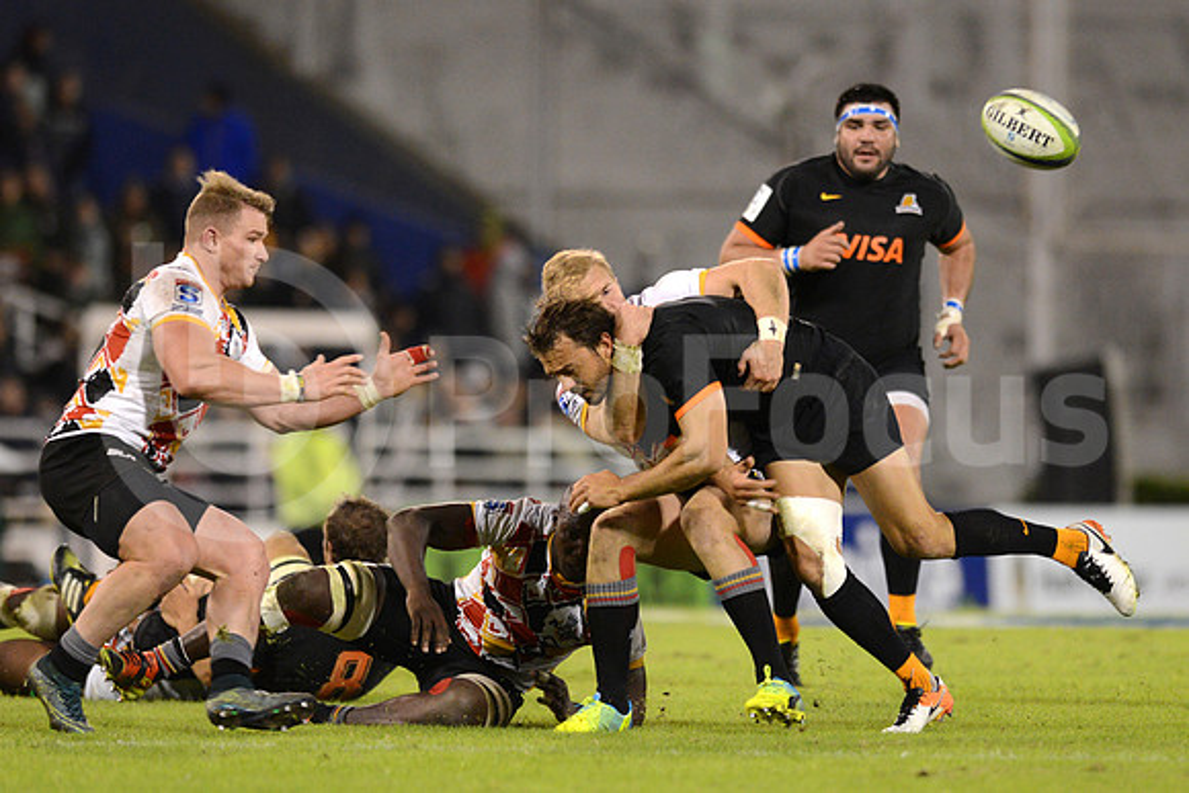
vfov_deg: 4.6
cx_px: 594
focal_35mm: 300
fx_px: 9910
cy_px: 396
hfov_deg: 6.9
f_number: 2.8
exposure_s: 1/640
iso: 3200
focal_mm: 300
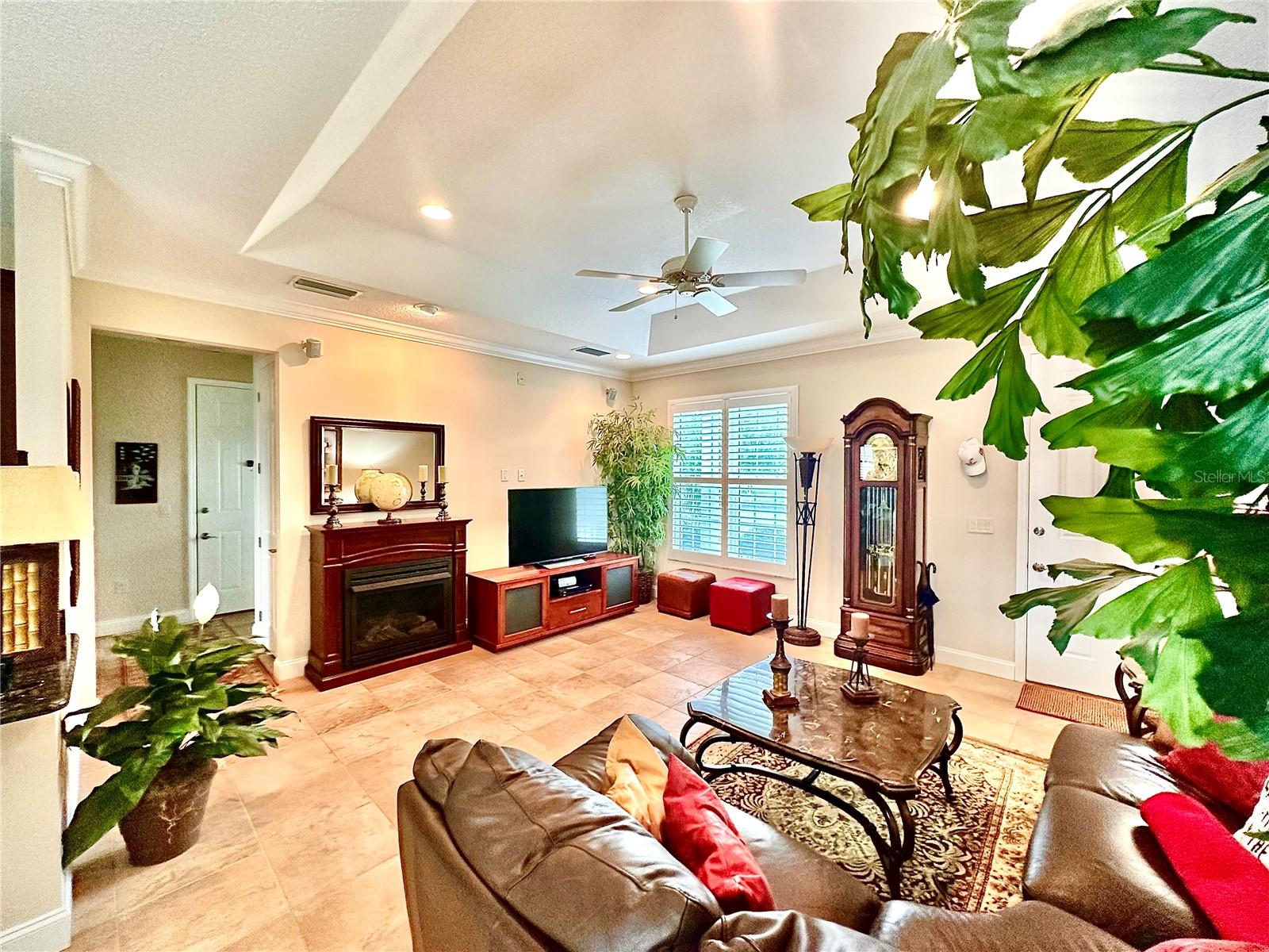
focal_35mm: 14
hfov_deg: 102.1
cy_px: 476
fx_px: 513
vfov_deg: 85.7
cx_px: 634
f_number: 2.2
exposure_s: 1/60
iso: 200
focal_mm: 2.22
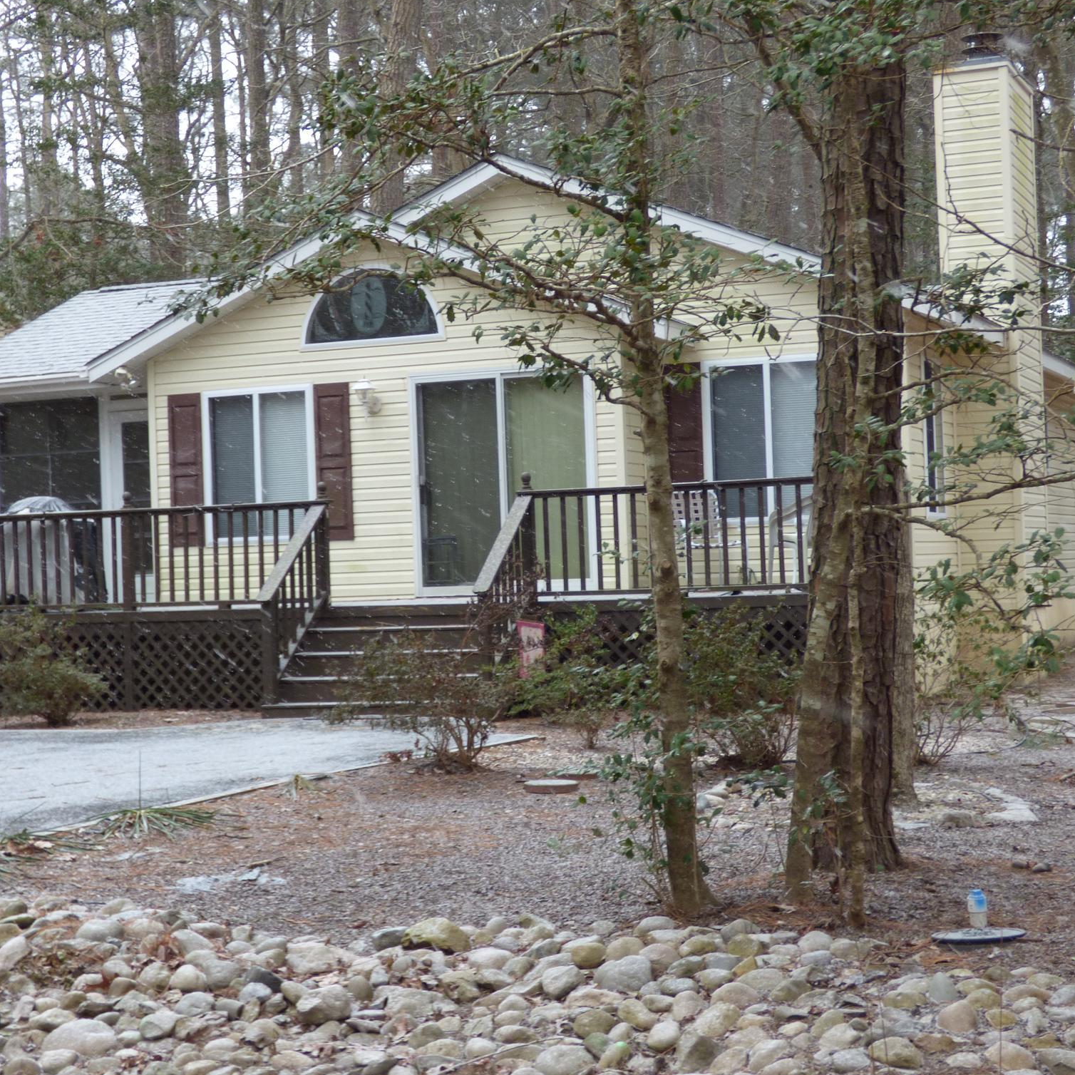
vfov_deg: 28.6
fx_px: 2108
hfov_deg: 28.6
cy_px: 538
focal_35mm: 60
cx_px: 490
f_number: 3.8
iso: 100
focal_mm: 8.68
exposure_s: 1/60
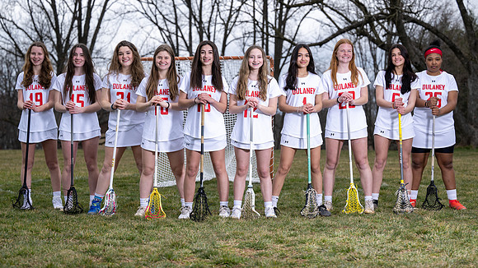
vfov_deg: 15.0
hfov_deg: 26.3
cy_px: 145
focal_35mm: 81
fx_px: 1023
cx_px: 250
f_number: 3.5
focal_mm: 70
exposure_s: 1/250
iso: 64
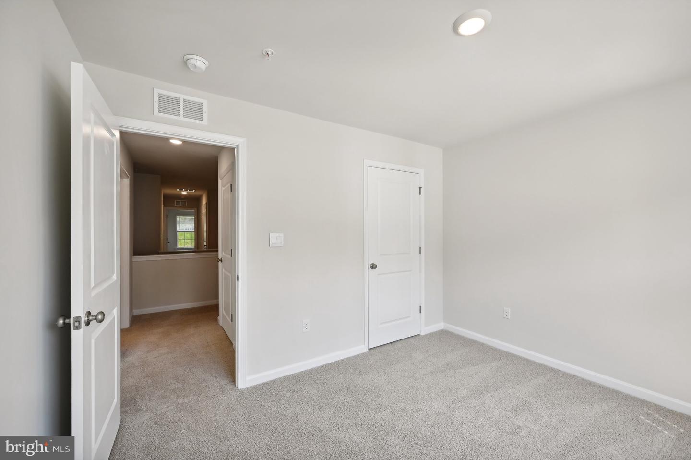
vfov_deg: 81.1
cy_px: 230
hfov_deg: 104.3
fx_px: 269
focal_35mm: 14
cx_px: 346
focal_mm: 14
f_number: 8
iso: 100
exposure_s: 1/30
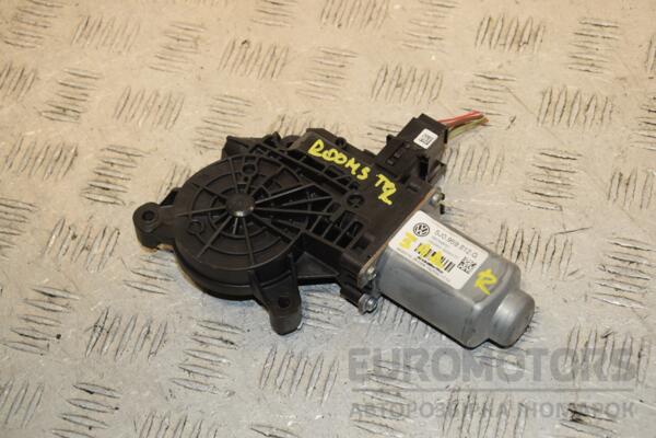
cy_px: 219
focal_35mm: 72
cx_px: 328
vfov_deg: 18.9
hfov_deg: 28.1
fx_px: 1312
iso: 800
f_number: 7.1
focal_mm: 48
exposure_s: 1/200
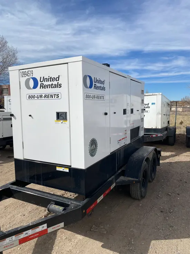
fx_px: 190
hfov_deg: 53.1
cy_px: 127
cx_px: 95
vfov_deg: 67.3
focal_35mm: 26
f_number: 1.8
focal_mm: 4.25
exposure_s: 1/5236
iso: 32
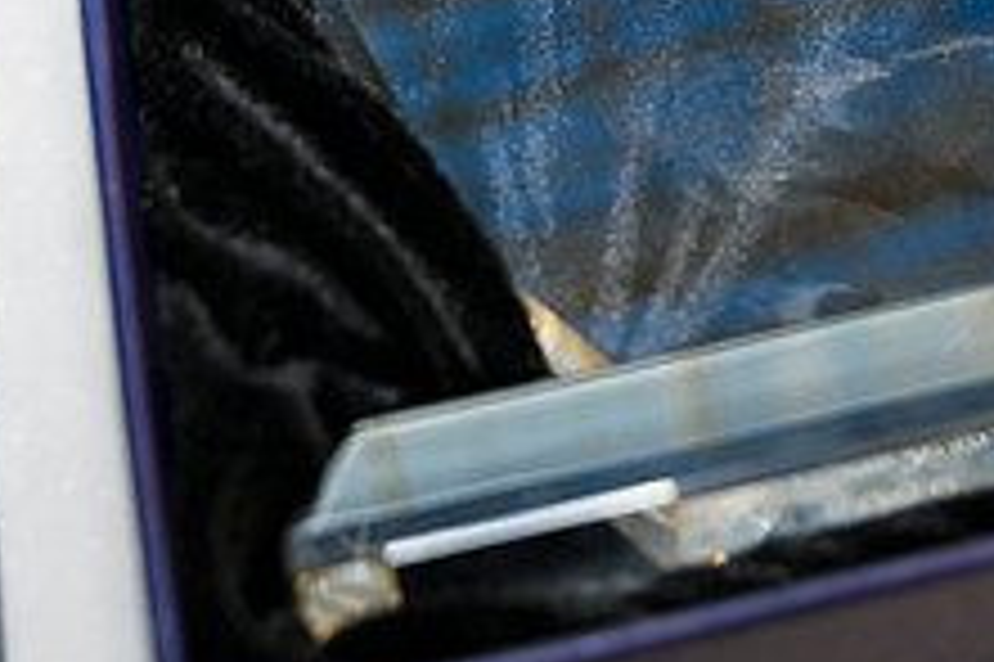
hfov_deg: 23.6
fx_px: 2318
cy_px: -2
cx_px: 877
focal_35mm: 84
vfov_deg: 15.9
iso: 400
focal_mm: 32
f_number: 5
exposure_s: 1/160
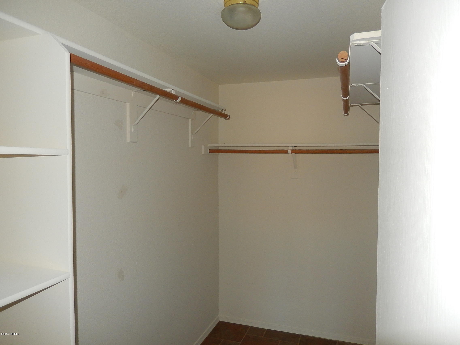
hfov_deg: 69.4
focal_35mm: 25
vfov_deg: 54.9
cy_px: 172
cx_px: 230
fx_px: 332
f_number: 3.4
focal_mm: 4.5
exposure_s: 1/30
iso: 200
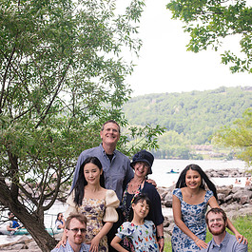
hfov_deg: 17.2
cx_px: 137
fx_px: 832
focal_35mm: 101
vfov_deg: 17.1
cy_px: 190
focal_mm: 70
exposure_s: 1/400
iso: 400
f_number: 7.1
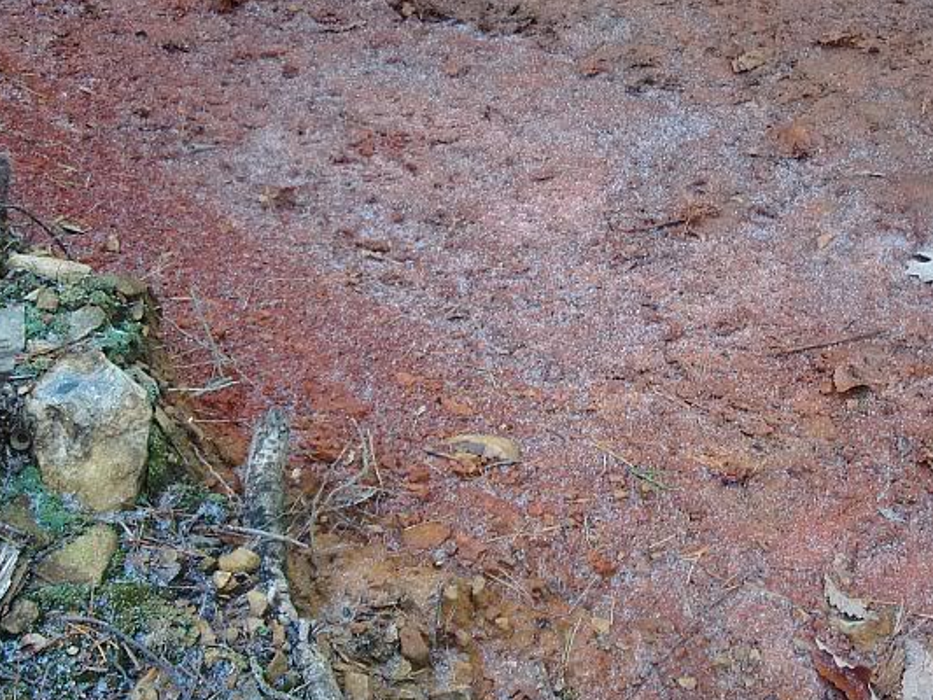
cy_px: 262
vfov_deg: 25.6
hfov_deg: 33.6
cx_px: 597
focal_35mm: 57
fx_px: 1537
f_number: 3.9
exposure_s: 1/60
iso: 125
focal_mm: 6.7
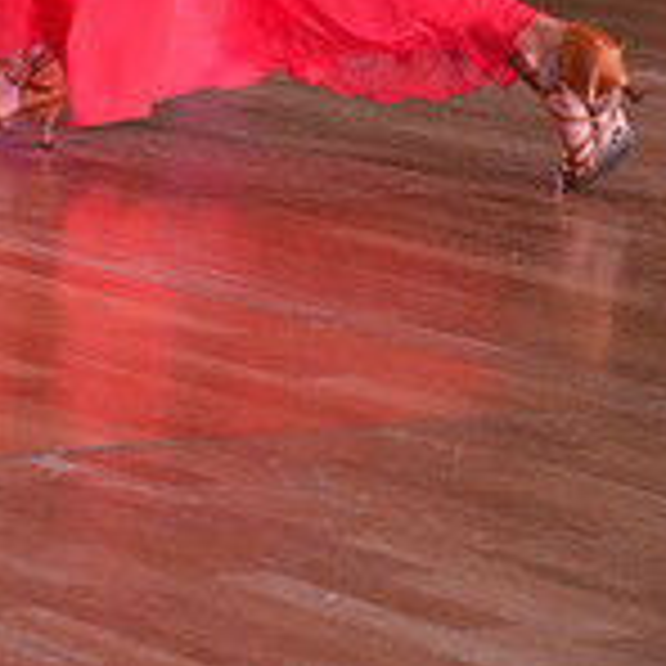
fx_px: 4919
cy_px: -626
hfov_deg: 7.7
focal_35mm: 226
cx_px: -178
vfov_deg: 7.5
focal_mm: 68
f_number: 5.6
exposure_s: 1/320
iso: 5000
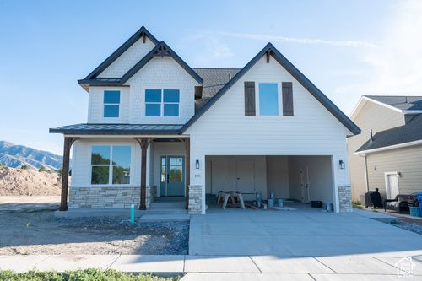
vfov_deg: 47.9
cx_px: 211
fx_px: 316
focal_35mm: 27
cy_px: 140
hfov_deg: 67.4
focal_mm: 27
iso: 1600
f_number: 8
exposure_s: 1/2000
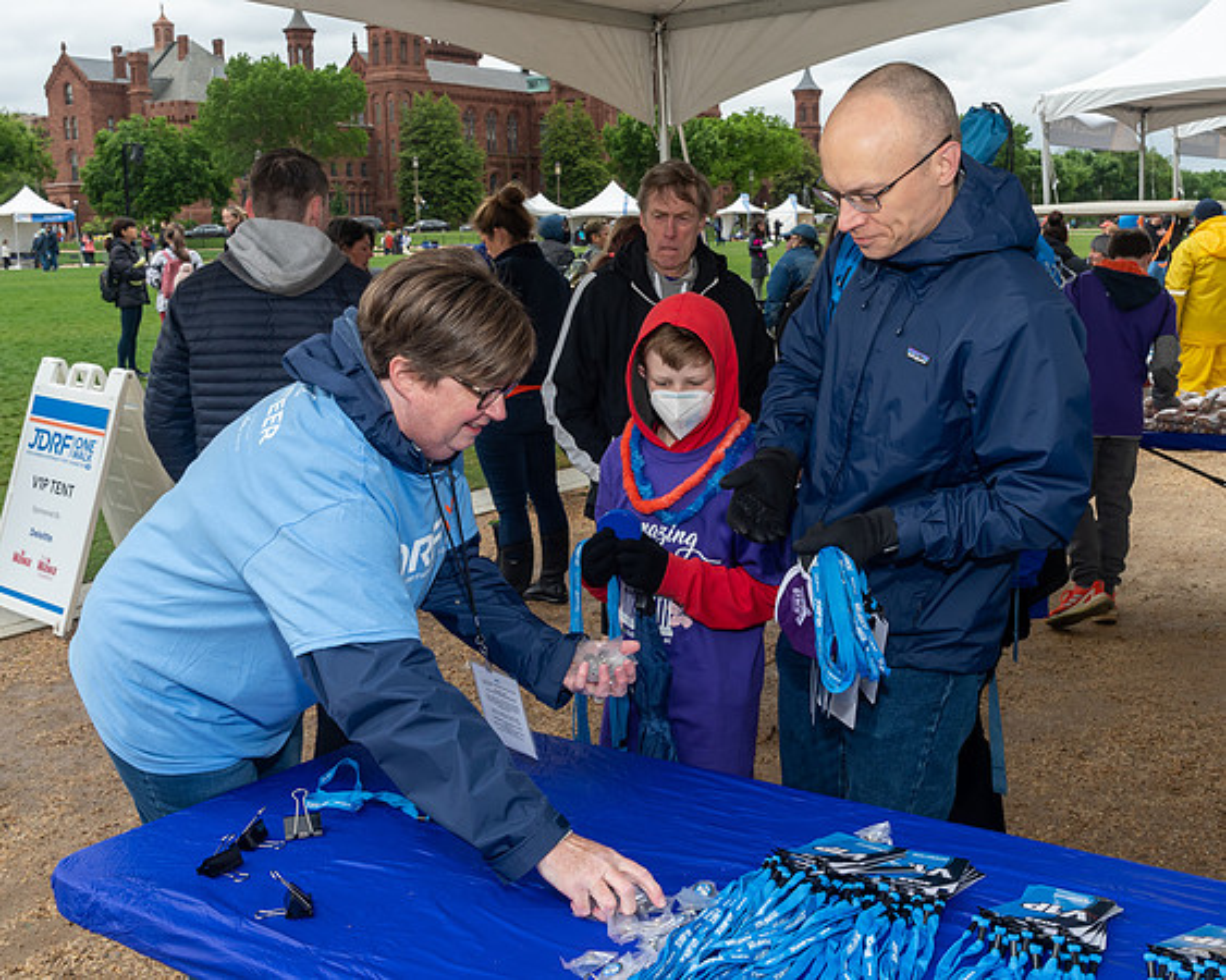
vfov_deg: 39.3
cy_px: 441
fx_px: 1369
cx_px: 605
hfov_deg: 48.2
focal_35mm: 38
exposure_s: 1/250
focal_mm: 20
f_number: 8
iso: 250
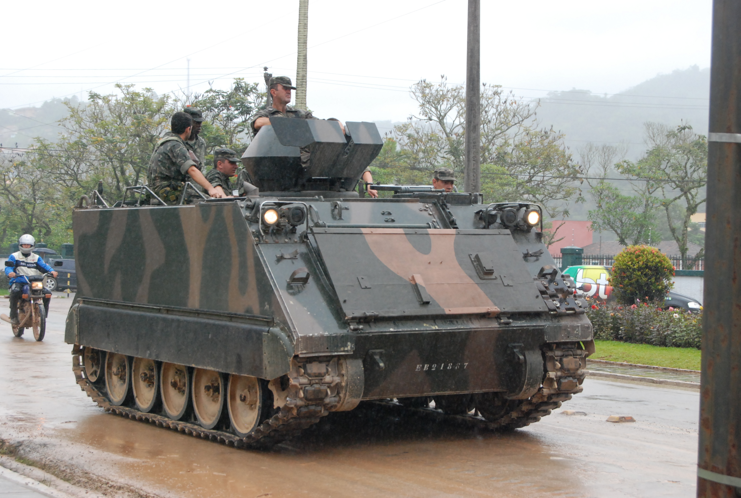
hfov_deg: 28.0
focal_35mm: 72
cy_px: 249
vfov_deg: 19.0
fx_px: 1485
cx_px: 370
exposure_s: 1/400
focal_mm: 48
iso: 1000
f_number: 10
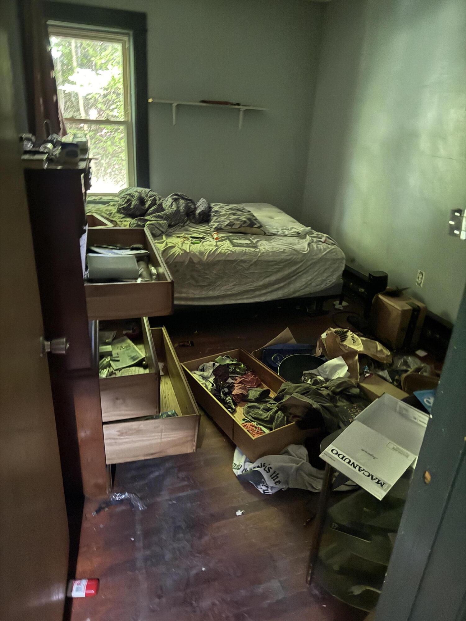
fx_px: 431
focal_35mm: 24
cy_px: 310
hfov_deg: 56.8
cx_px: 233
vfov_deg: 71.6
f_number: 1.78
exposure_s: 1/15
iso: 2000
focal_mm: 6.76
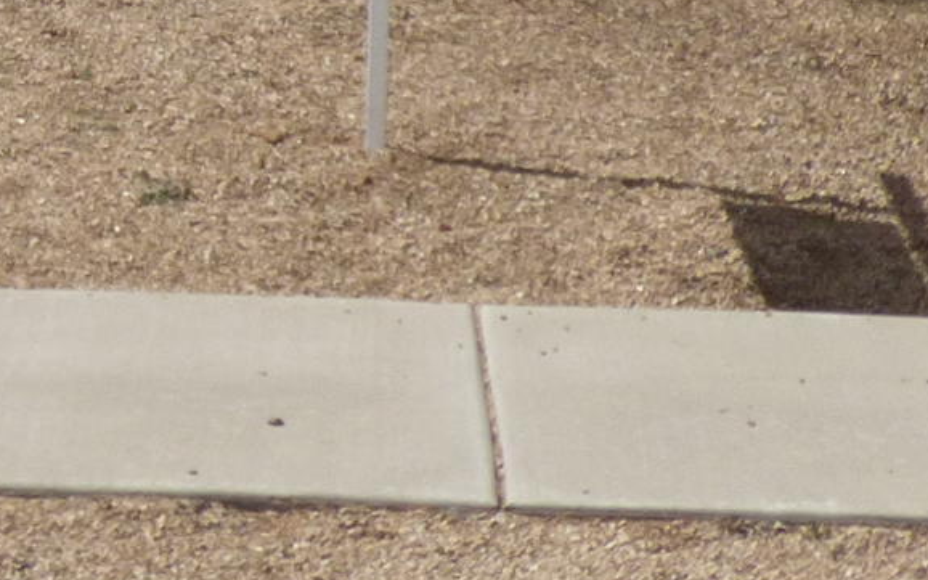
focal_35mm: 165
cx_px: -197
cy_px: -474
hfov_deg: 12.4
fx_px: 4172
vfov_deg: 7.7
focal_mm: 5.29
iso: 100
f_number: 4
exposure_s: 1/1600
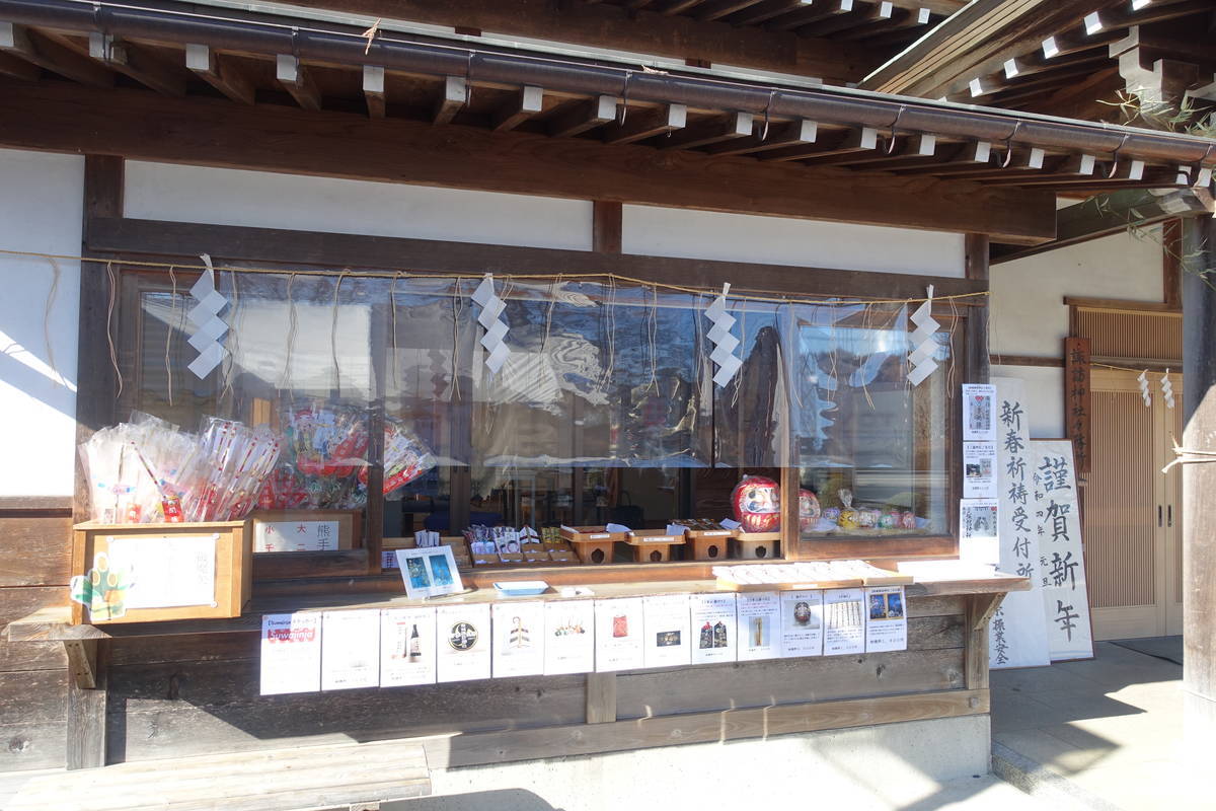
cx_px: 608
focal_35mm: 24
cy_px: 406
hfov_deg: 73.7
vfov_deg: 53.1
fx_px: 811
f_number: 3.5
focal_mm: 8.8
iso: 125
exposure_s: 1/320
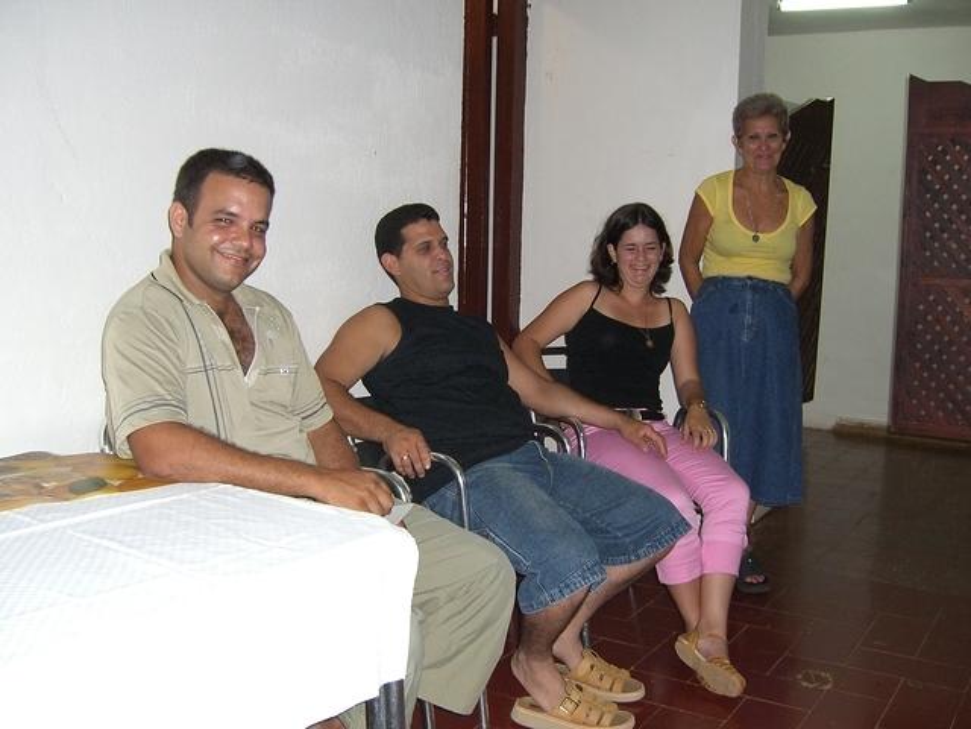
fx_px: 1066
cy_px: 364
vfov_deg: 37.7
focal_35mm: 38
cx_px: 486
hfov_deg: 49.0
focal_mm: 7.9
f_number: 2.8
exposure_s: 1/60
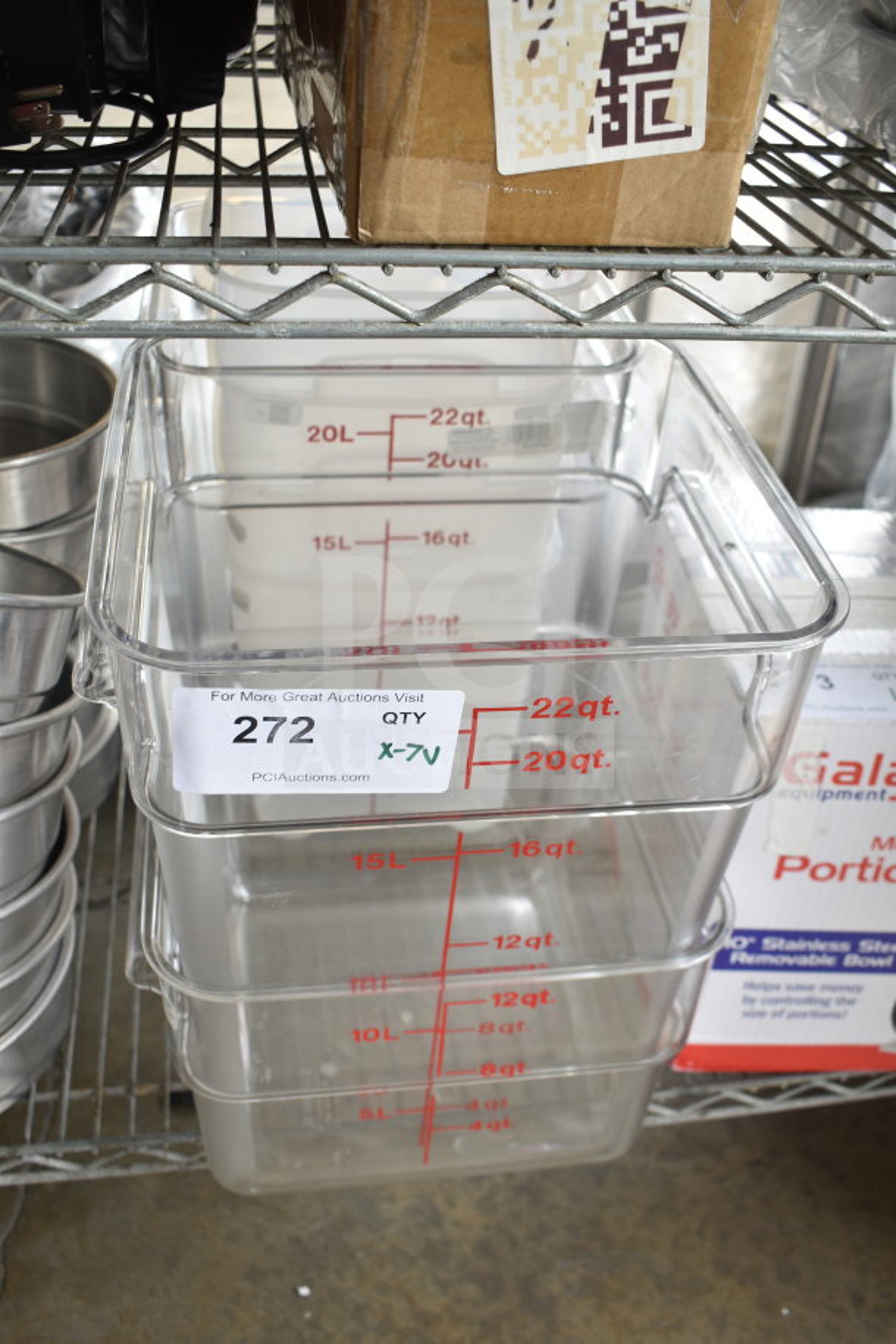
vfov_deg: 57.2
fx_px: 1232
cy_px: 672
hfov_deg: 40.0
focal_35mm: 33
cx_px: 448
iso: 250
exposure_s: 1/40
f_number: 3.8
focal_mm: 22
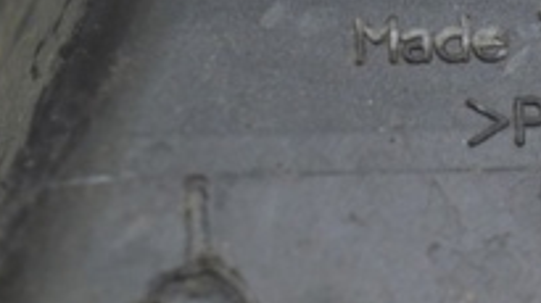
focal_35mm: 270
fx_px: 3865
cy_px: 28
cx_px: 552
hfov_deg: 8.0
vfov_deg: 4.5
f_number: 5.6
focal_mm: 55
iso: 400
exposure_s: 1/20
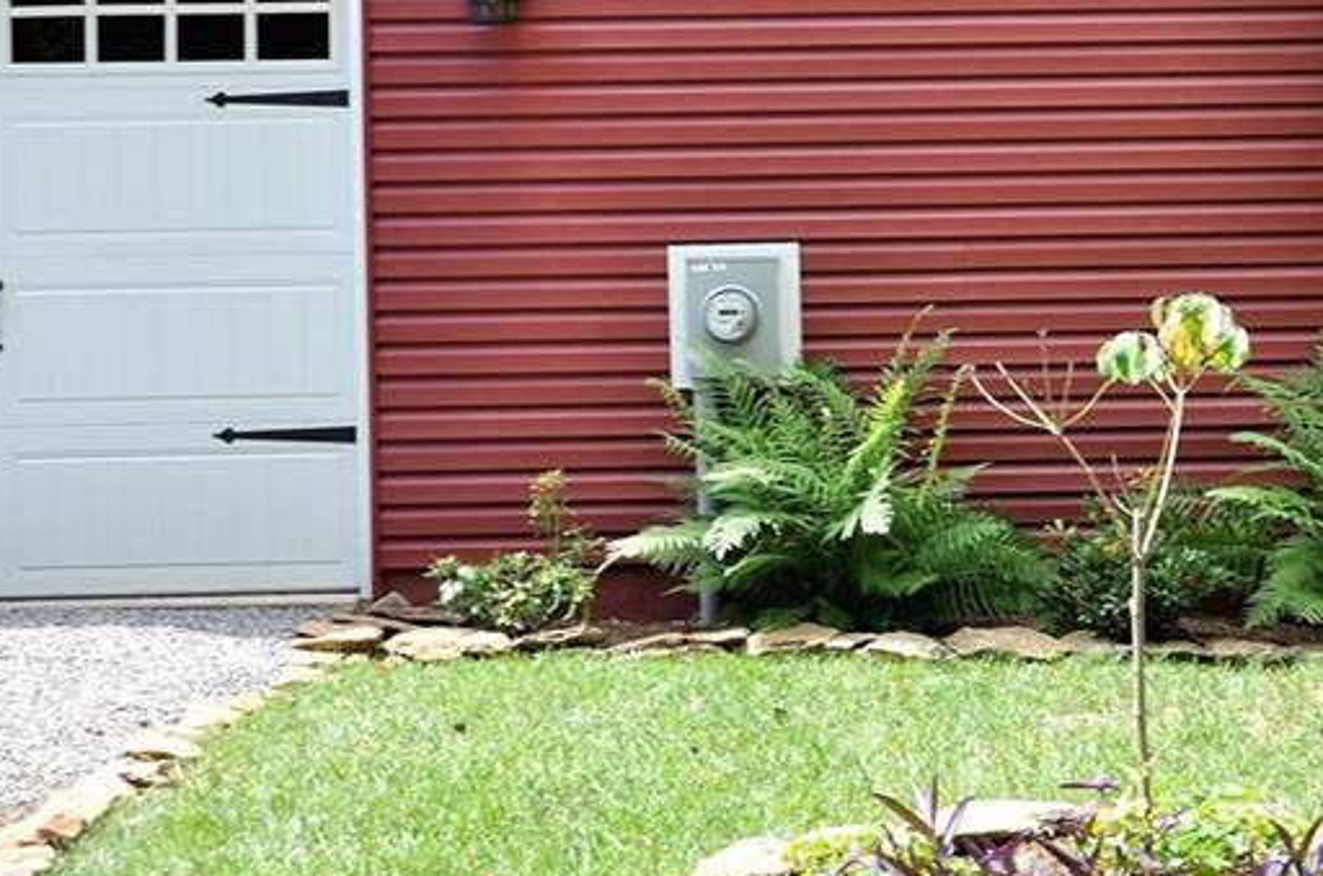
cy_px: 278
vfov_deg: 17.4
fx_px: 2860
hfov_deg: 25.3
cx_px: 1160
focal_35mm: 78
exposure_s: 1/125
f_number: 5.6
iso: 220
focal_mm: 26
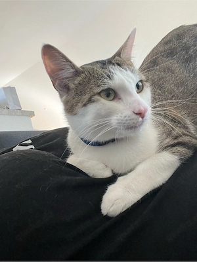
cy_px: 131
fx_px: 228
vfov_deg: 60.0
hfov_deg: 46.8
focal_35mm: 30
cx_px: 98
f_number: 2.2
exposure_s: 1/60
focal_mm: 2.71
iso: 320
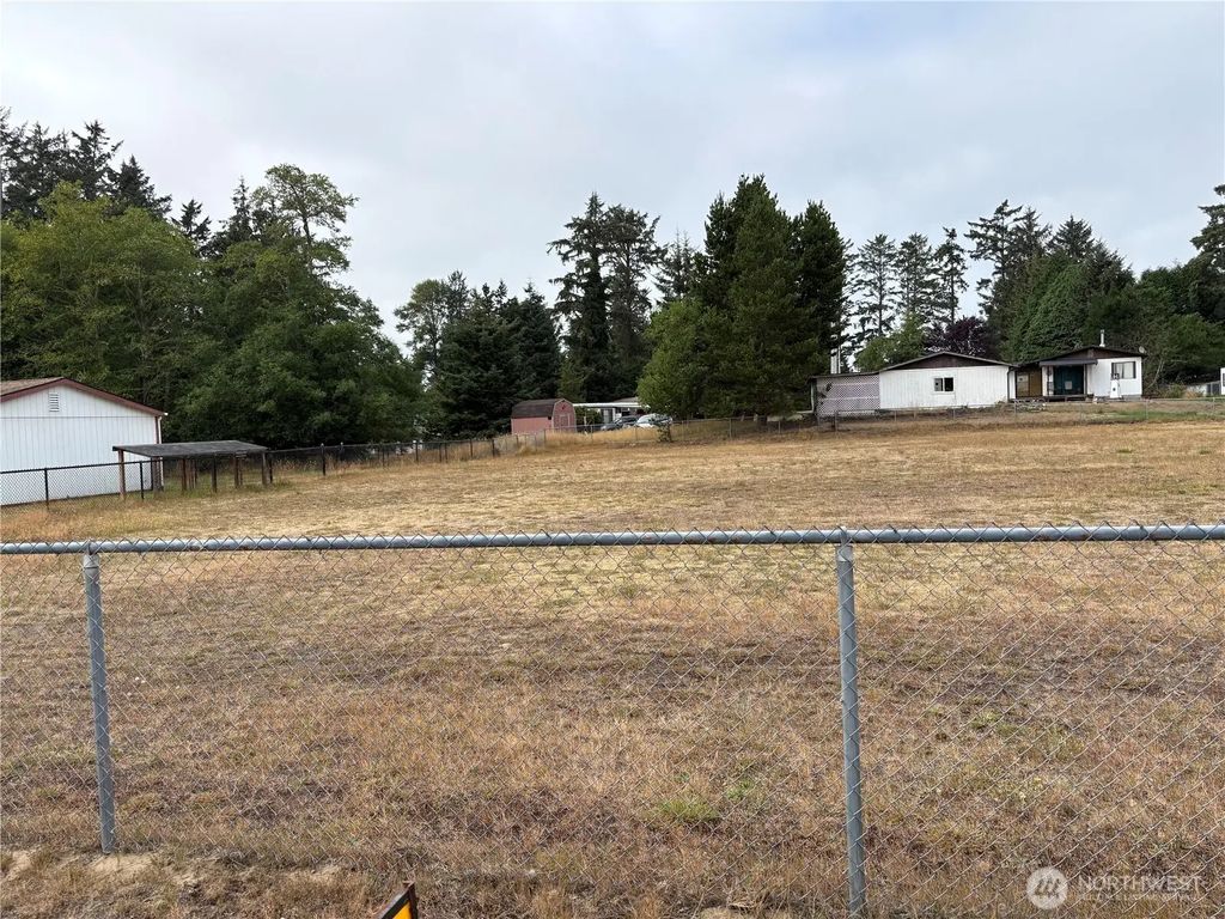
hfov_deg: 67.3
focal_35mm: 26
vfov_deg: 53.1
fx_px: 920
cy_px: 460
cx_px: 612
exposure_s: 1/1667
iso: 50
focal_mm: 5.96
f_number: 1.6
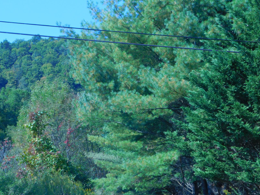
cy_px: 104
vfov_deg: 22.6
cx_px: 108
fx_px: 488
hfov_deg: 29.8
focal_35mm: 65
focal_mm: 9
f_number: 3.8
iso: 125
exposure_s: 1/500
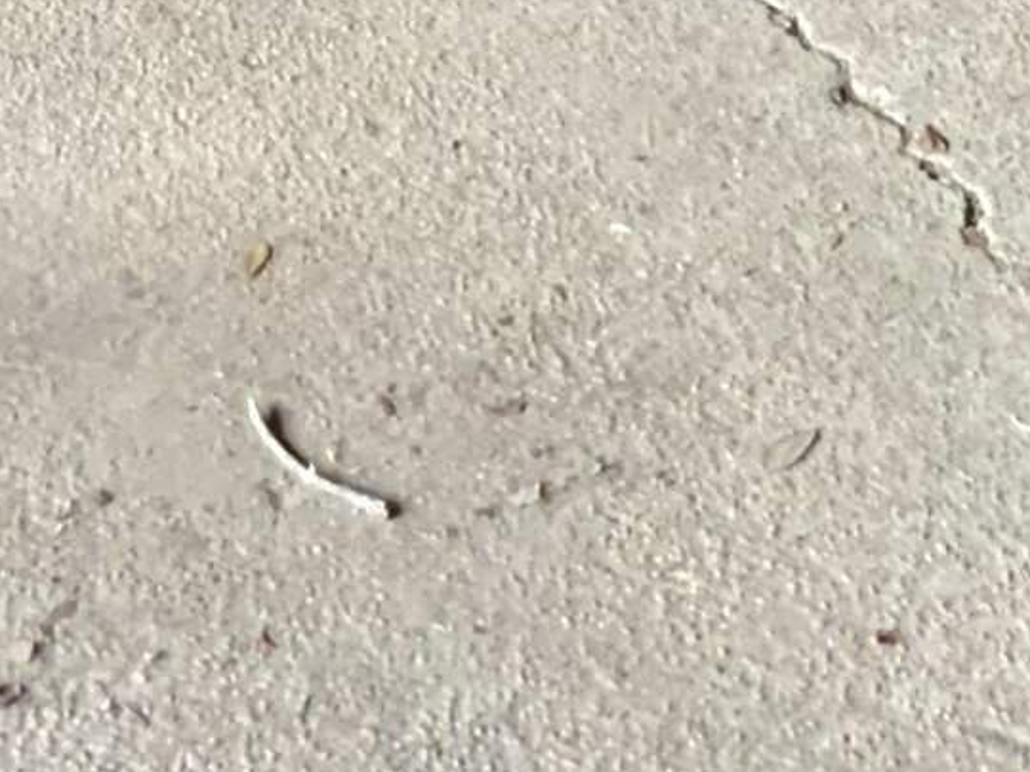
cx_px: 92
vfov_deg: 8.1
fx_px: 4910
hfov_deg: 11.9
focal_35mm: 165
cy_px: -1260
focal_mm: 3
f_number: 1.8
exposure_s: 1/60
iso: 160
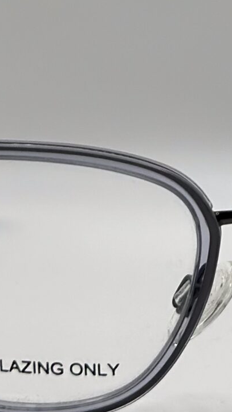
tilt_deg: -9.8
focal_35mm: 185
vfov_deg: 11.5
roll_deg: +0.2
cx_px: 294
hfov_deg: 6.5
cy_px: -56
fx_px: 2024
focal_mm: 6.86
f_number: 1.78
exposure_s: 1/1030
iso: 80
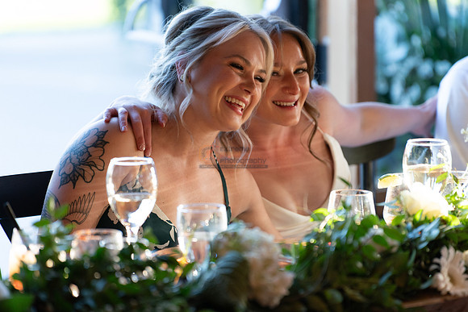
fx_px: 2467
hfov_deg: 10.8
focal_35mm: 190
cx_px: 246
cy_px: 166
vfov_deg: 7.2
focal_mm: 150
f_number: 2.8
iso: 1000
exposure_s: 1/400
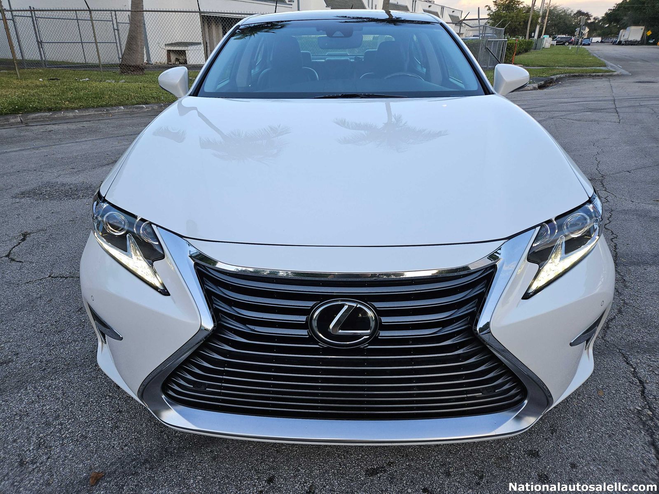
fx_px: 438
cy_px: 247
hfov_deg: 73.9
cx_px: 330
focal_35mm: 23
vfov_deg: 58.9
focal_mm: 5.4
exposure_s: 1/165
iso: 25
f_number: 1.8
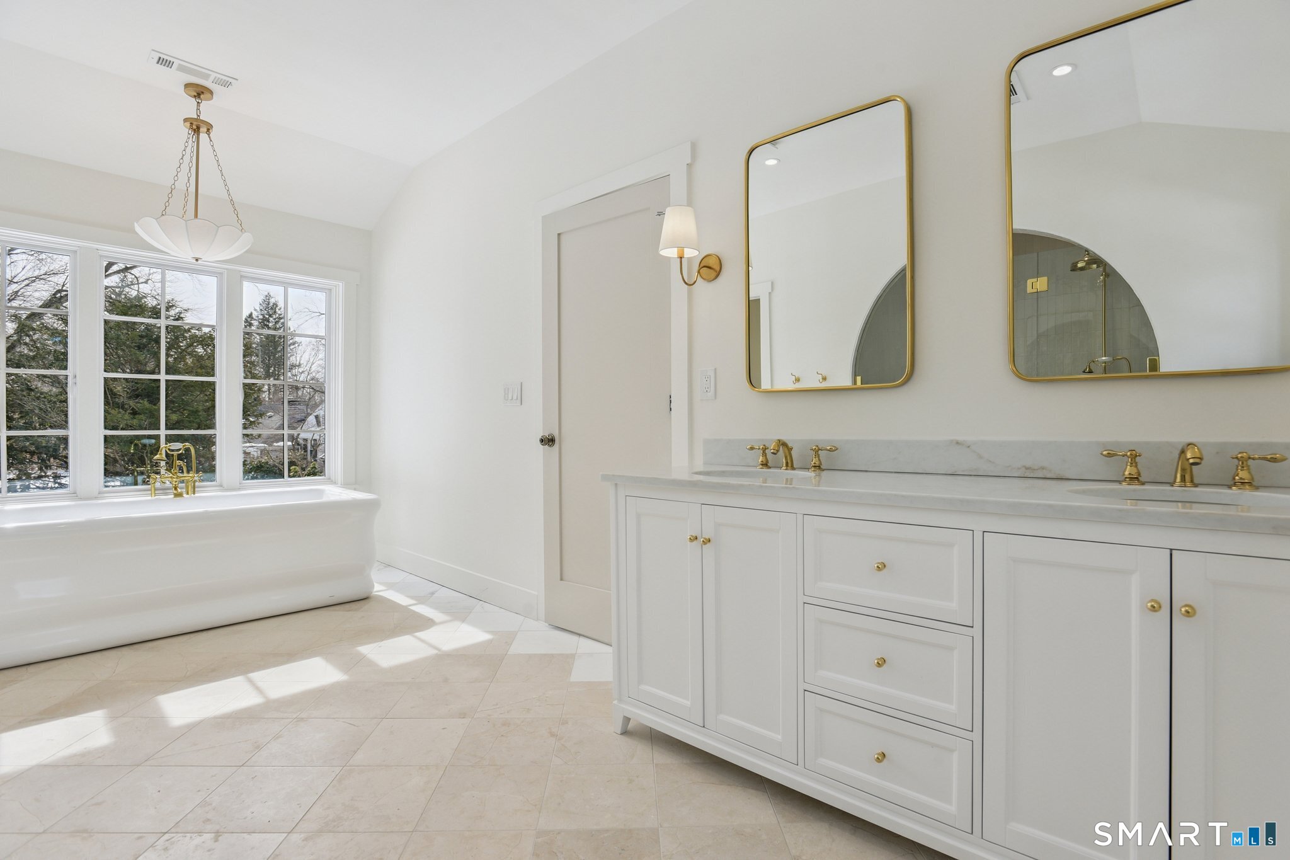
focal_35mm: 17
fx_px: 609
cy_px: 430
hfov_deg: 93.3
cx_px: 645
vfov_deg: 70.4
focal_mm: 17
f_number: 11
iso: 400
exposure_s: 1/250
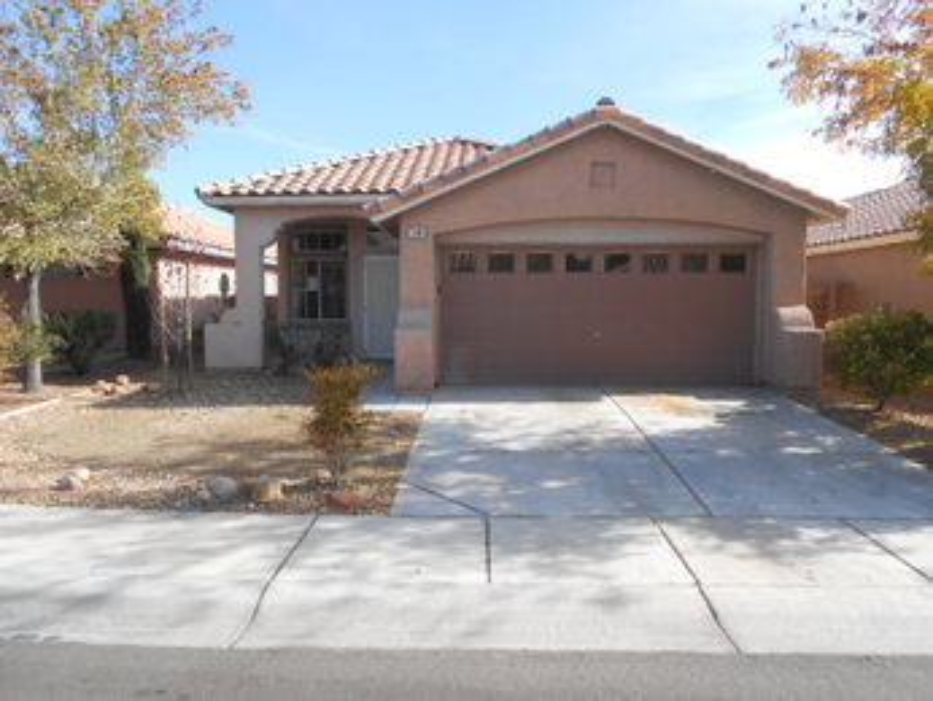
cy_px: 350
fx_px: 701
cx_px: 466
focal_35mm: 26
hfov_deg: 67.3
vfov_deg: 53.1
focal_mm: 4.6
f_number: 3.5
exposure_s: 1/320
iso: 80
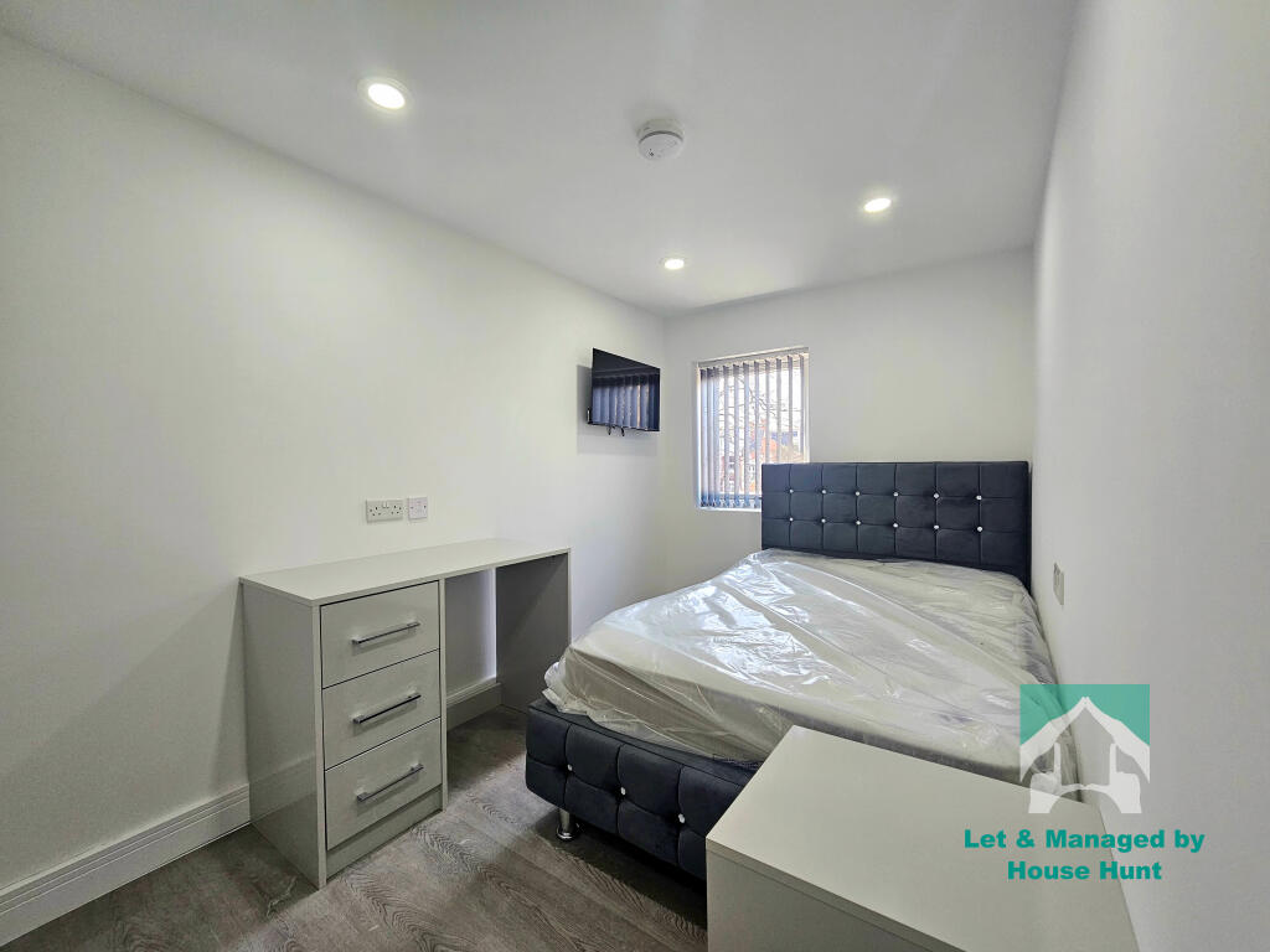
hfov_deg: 106.2
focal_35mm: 13
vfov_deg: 89.9
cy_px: 476
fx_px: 477
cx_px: 635
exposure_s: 1/50.3
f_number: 2.2
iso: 100
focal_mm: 2.2
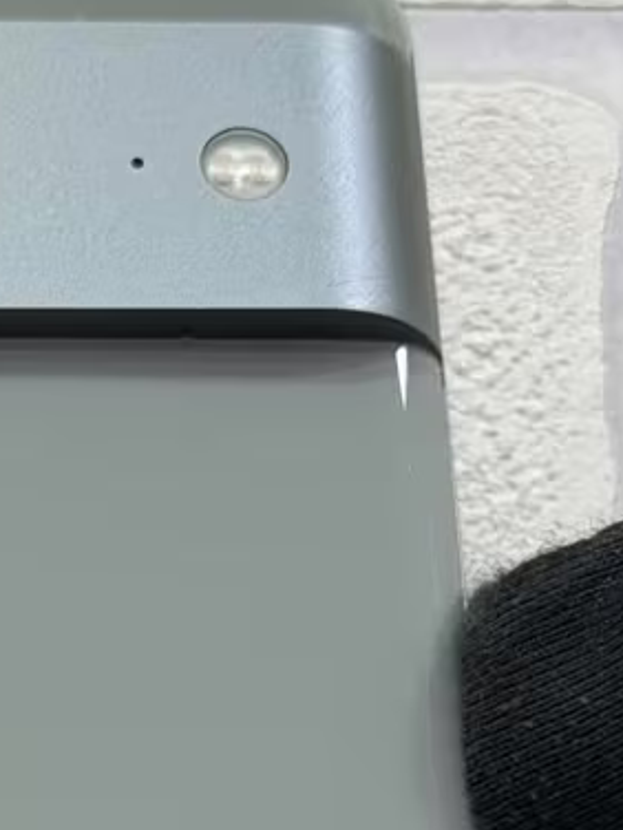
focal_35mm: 204
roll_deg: -0.6
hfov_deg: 7.2
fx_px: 4895
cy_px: 1082
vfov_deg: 9.5
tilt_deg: +10.5
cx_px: -263
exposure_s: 1/100
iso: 80
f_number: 1.78
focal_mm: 6.76
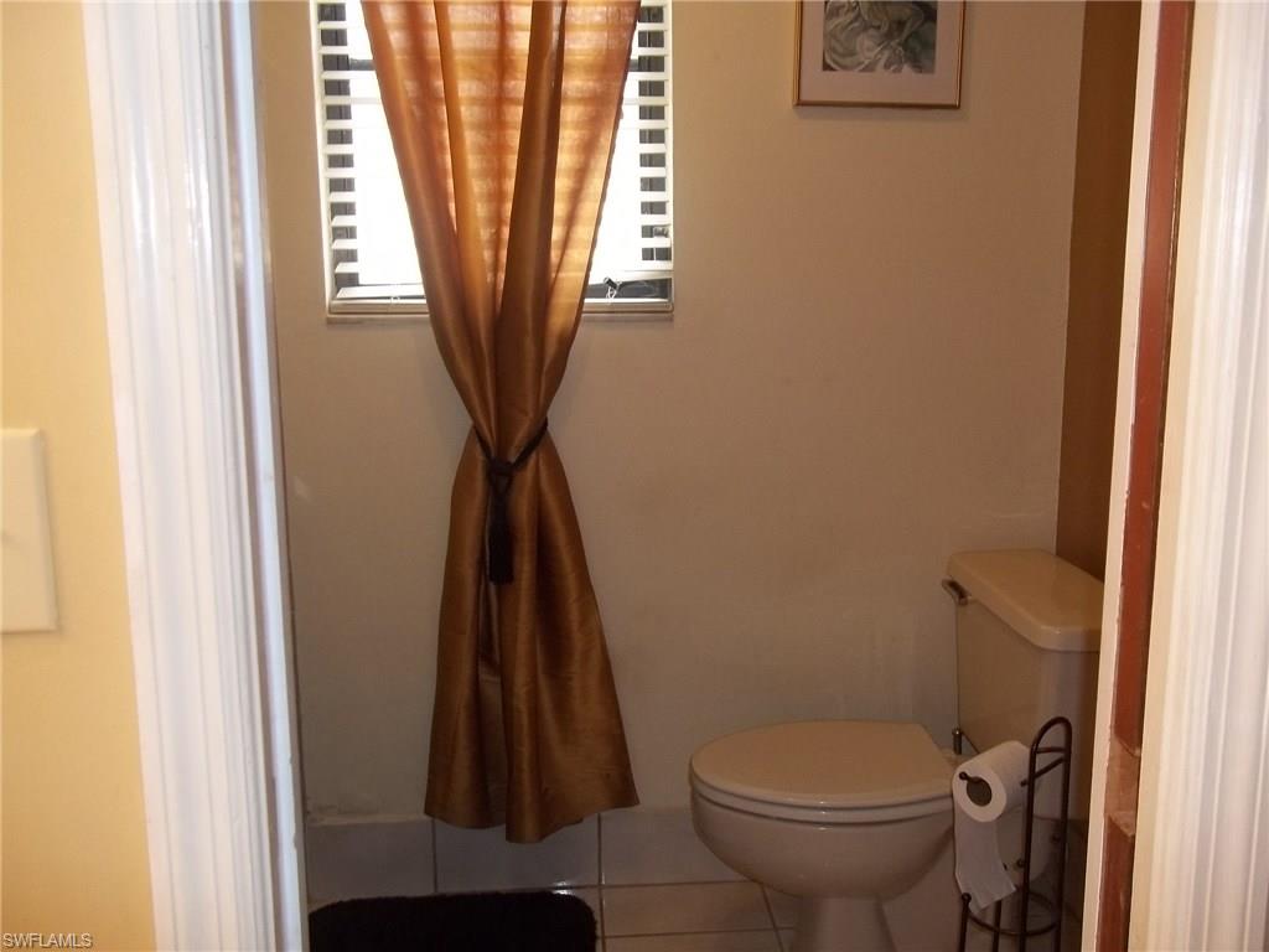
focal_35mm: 32
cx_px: 634
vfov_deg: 44.2
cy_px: 476
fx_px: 1173
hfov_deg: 56.8
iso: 160
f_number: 2.9
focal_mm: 5.7
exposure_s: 1/30
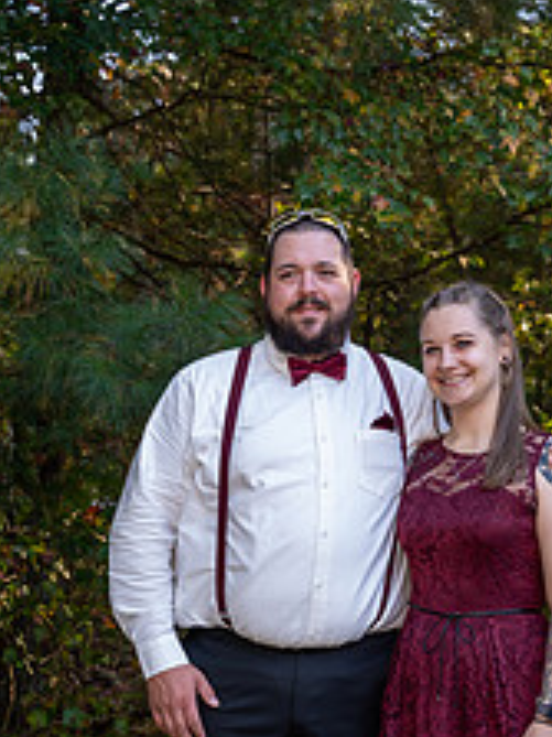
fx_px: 1937
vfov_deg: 21.3
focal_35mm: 91
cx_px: 372
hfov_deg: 16.2
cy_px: 605
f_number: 4.5
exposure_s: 1/200
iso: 720
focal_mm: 47
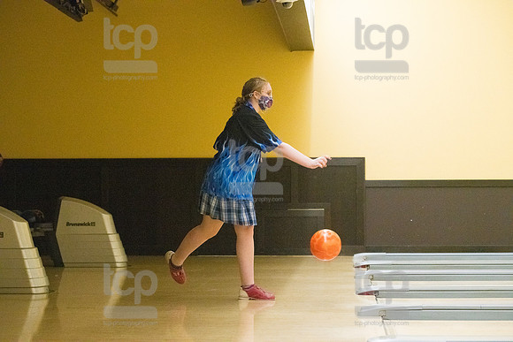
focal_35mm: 82
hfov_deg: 24.8
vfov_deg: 16.7
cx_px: 256
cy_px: 171
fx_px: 1169
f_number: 4.5
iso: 10000
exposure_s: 1/1000
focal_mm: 82
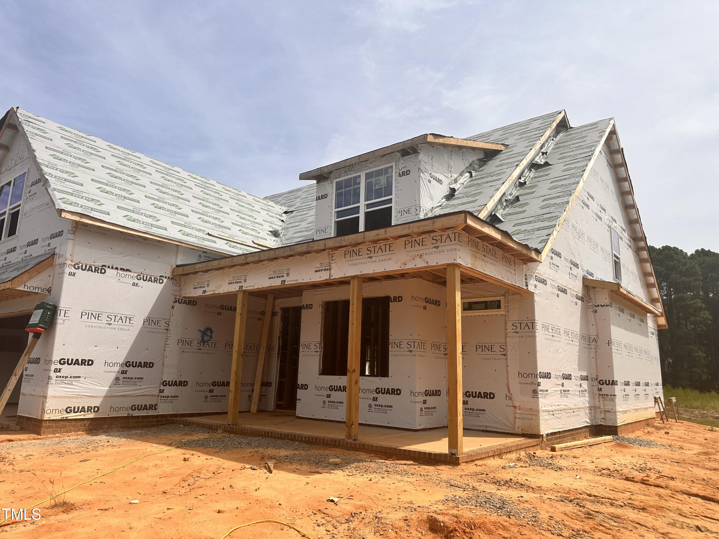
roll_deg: -2.0
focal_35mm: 24
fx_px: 498
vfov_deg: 56.8
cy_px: 270
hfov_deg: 71.6
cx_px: 360
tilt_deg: +11.4
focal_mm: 6.86
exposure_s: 1/8929
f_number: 1.78
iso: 80
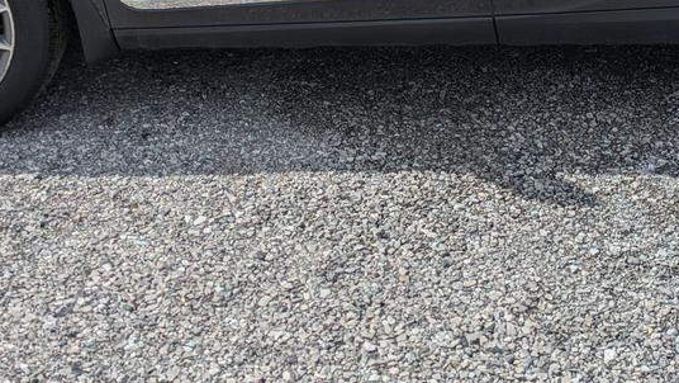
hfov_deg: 32.3
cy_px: -112
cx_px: 402
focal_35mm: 65
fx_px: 1171
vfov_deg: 17.4
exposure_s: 1/2155
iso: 38
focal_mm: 5.43
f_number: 1.89
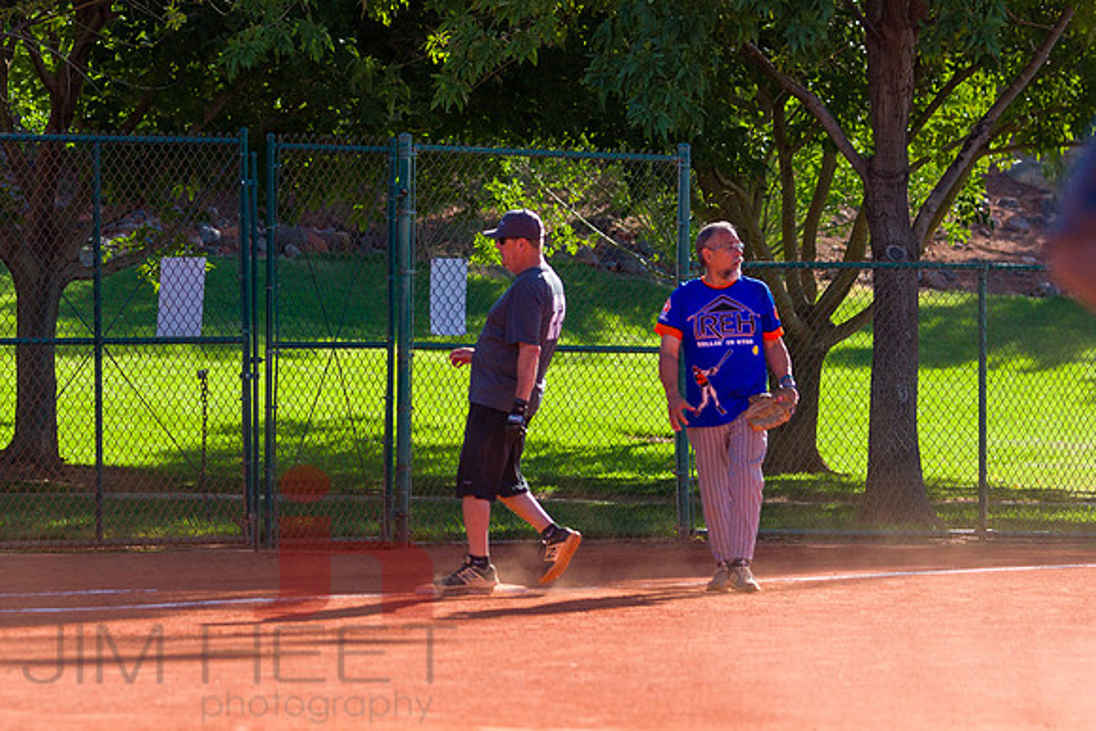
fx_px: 8245
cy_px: 413
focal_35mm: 271
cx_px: 408
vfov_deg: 5.1
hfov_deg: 7.6
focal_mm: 165
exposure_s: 1/3200
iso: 400
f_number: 5
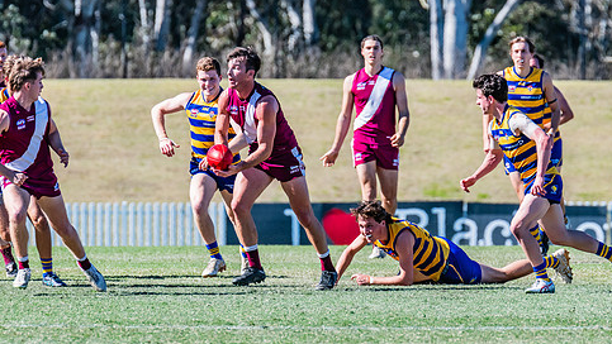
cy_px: 201
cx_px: 318
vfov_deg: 2.2
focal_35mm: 559
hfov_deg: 3.9
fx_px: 9074
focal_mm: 420
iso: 800
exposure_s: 1/1600
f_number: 8
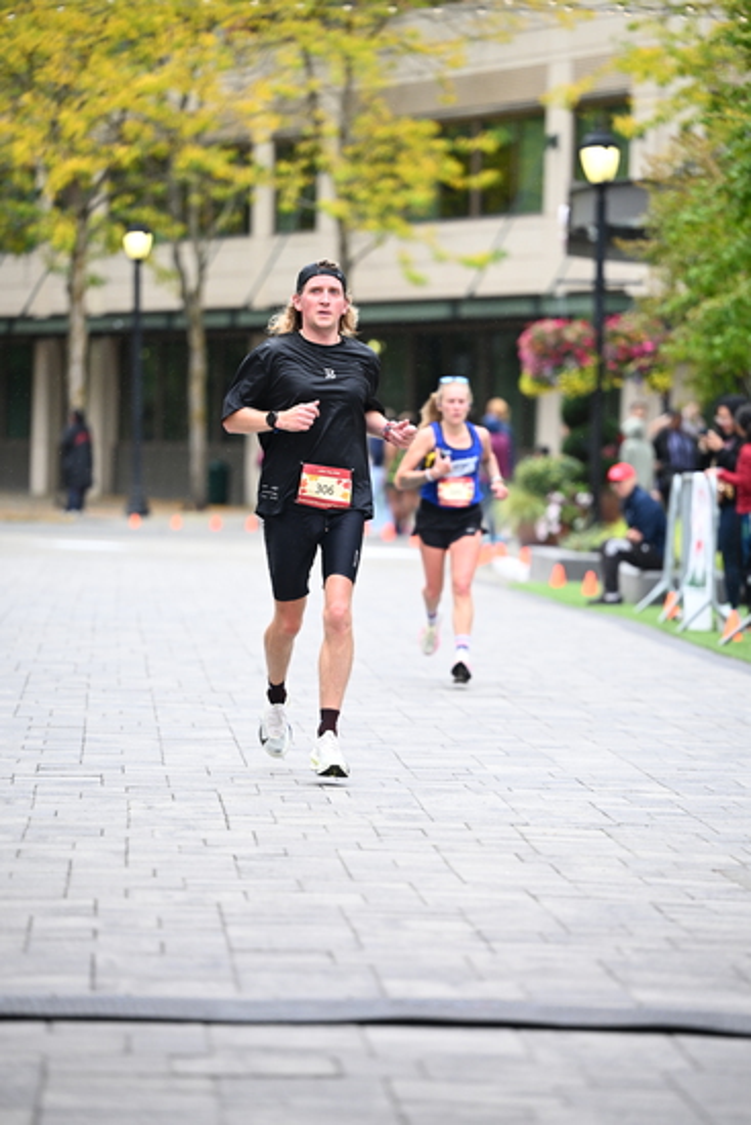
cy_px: 562
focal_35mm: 155
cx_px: 376
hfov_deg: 8.9
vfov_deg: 13.2
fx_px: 4847
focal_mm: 155
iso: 1250
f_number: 2.8
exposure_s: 1/1600
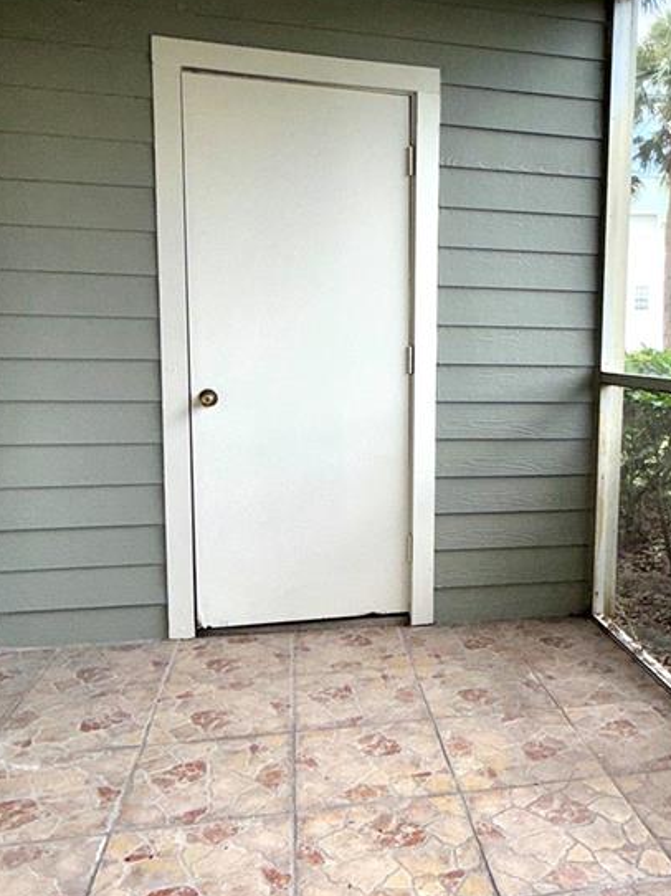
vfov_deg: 58.4
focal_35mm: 31
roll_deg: -1.4
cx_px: 496
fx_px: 802
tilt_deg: -5.9
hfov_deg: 44.1
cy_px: 440
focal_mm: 2.22
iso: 16
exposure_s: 1/122
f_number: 2.2
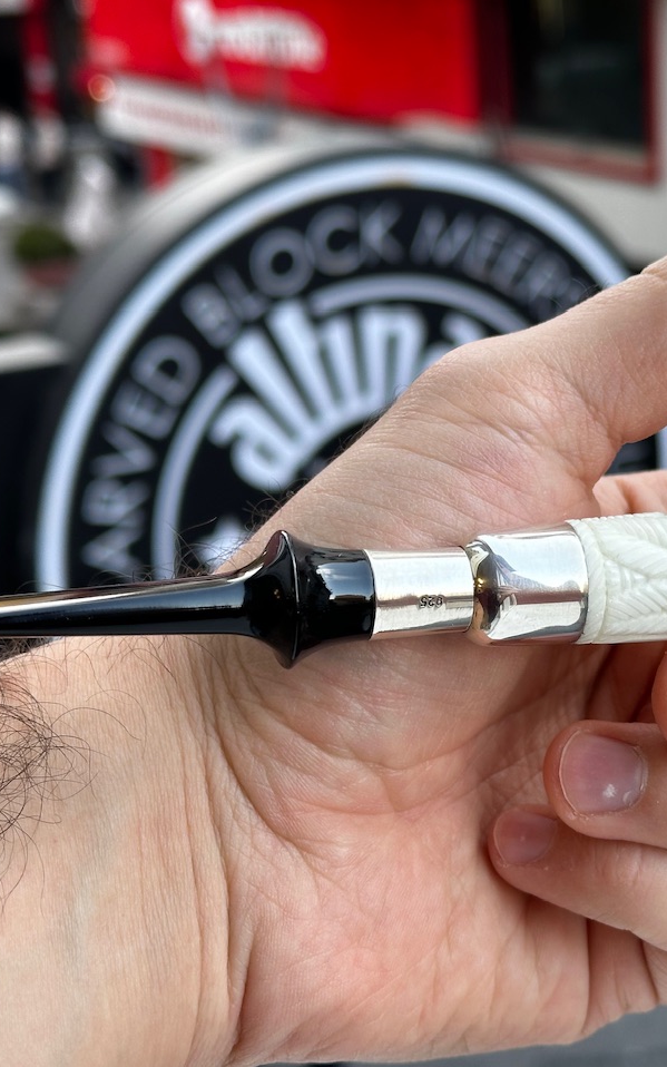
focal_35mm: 68
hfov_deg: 19.0
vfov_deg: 30.2
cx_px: 500
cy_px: 534
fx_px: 1977
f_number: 1.78
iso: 50
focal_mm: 6.86
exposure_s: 1/100
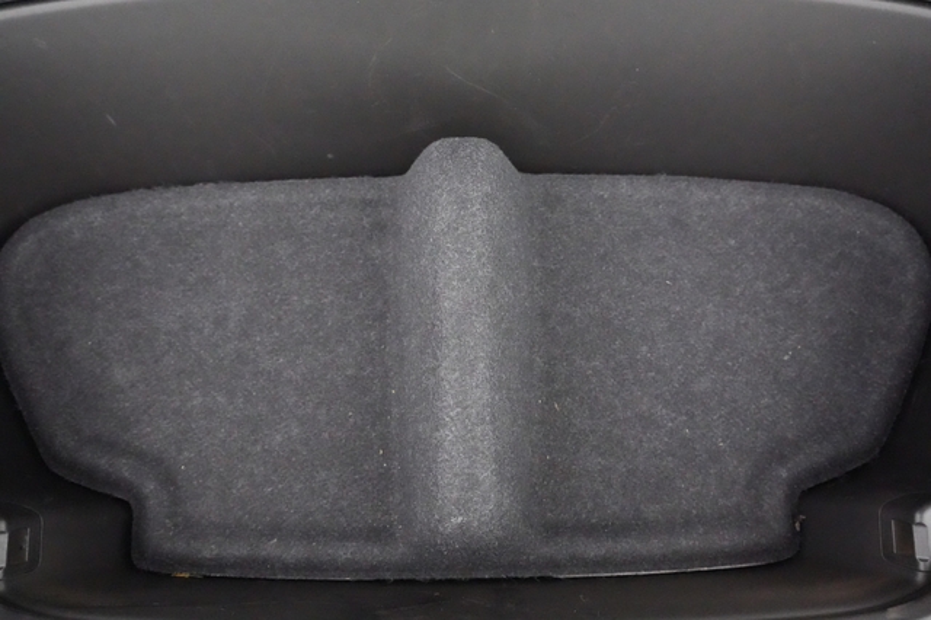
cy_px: 310
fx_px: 672
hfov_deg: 69.4
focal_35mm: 26
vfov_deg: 49.5
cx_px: 466
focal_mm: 26
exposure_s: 1/100
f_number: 5
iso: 32000
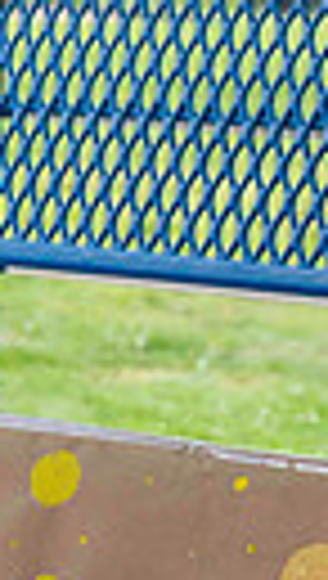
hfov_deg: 5.1
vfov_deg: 10.0
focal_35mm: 216
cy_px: 276
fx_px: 3325
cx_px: -940
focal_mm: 43
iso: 400
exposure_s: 1/500
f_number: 6.3
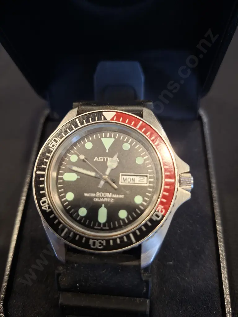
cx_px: 119
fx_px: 211
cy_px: 158
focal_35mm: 23
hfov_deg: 58.9
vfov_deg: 73.9
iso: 320
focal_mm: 5.54
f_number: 1.8
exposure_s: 1/50
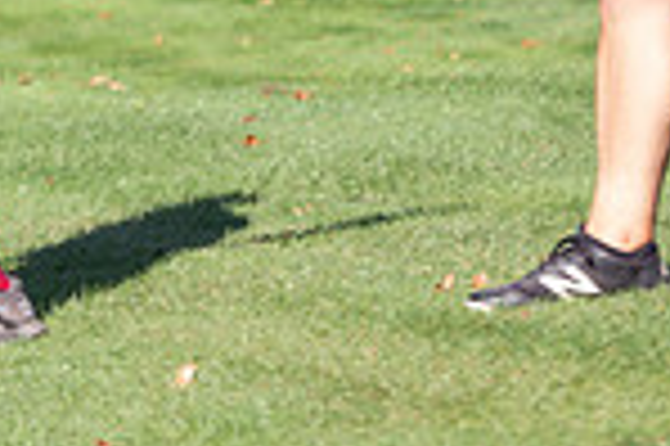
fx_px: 8682
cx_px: -369
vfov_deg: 2.9
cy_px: -295
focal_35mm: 467
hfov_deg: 4.4
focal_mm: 120
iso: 100
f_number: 3.5
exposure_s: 1/400
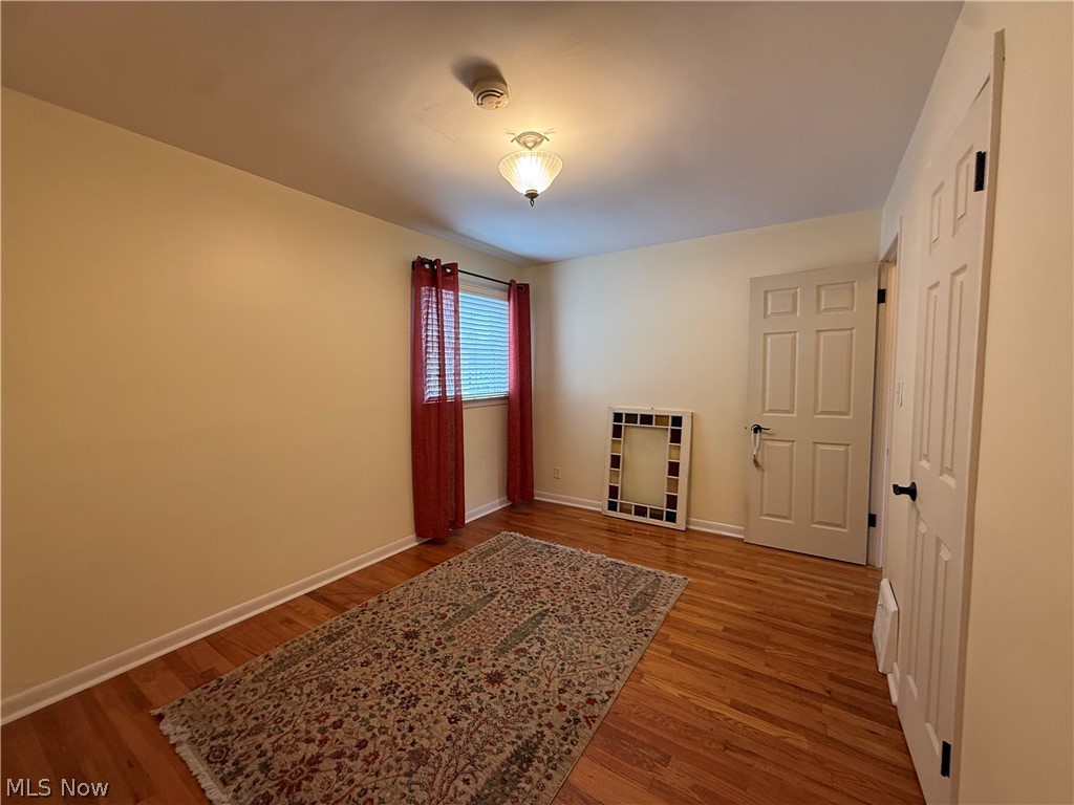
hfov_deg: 102.1
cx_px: 537
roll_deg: +0.1
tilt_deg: -3.4
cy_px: 402
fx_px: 434
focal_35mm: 14
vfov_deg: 85.7
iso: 200
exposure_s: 1/60
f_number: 2.2
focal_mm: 2.22
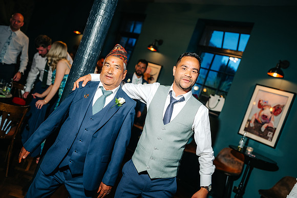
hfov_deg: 54.4
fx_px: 289
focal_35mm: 35
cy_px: 99
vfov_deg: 37.9
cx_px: 148
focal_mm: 35
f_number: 2
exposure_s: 1/200
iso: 400
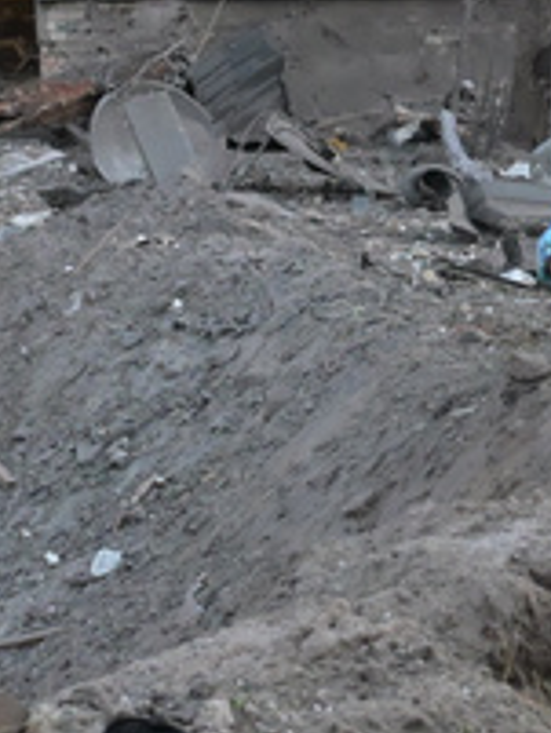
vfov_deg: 11.4
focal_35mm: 171
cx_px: 398
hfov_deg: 8.7
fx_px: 3625
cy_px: -26
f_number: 4
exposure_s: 1/125
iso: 6400
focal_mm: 35
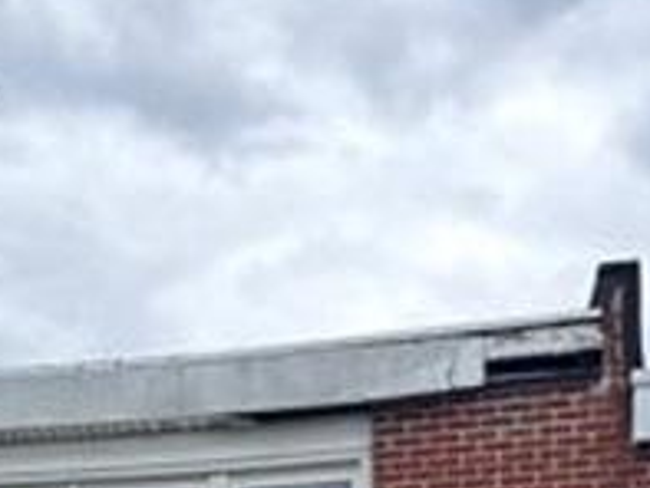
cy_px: 643
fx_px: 1466
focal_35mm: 78
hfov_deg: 24.9
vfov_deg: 17.7
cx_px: 399
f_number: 1.78
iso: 80
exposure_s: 1/2000
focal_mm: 6.76
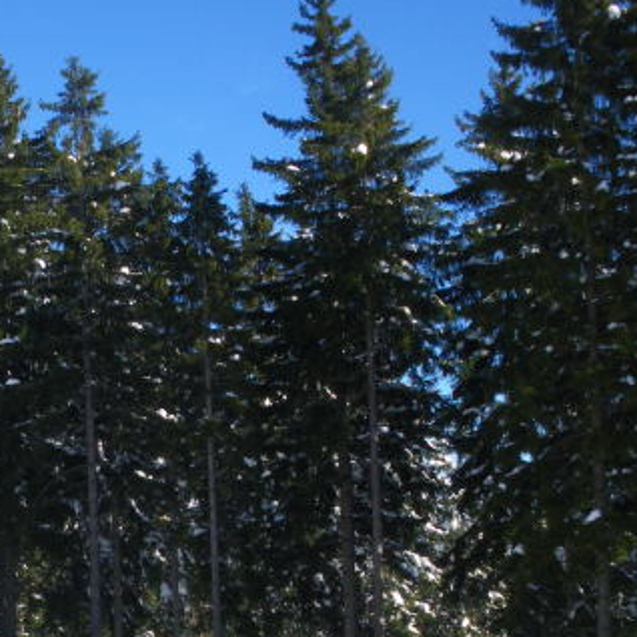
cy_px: 587
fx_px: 1666
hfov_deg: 21.4
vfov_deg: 21.1
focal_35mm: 80
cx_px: 146
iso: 64
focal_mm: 6.3
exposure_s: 1/200
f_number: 5.4
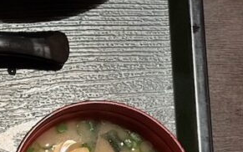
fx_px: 1285
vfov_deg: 6.8
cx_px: -164
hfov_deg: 10.3
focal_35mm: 194
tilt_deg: -74.7
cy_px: 10
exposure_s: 1/25
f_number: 1.6
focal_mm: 5.96
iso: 250
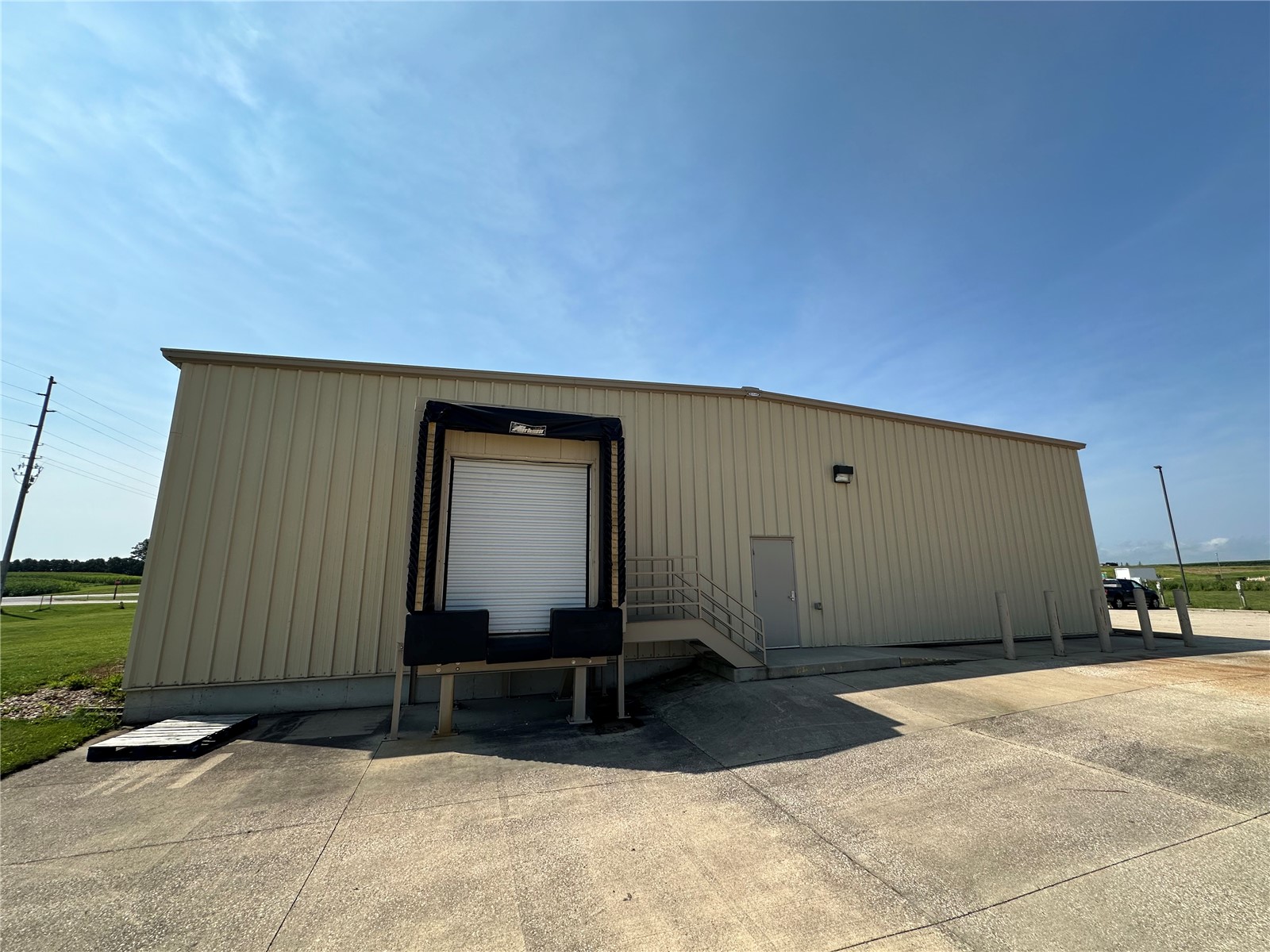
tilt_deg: +11.6
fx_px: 514
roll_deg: +1.0
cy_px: 476
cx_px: 635
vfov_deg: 85.7
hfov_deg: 102.1
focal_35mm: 14
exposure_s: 1/2304
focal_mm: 2.22
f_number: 2.2
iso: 50
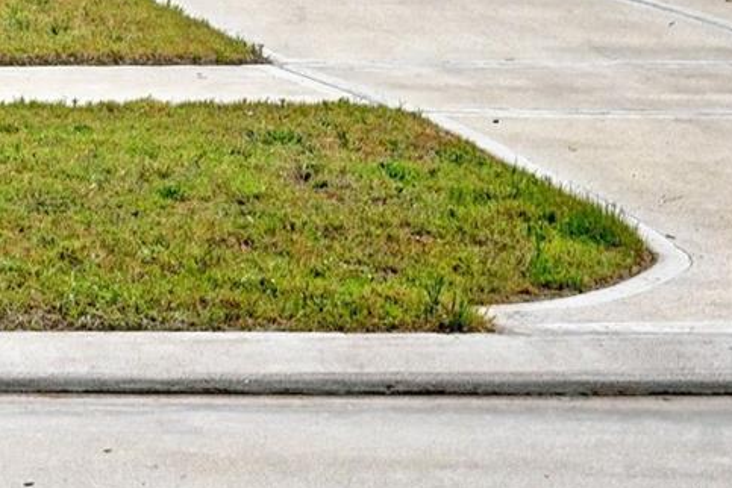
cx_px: -608
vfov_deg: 10.5
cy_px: -194
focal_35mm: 127
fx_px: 2582
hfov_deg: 14.2
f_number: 8
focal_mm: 30
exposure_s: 1/1250
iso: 400
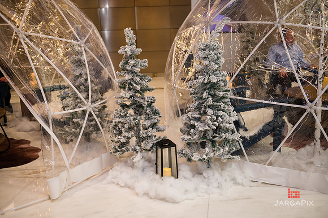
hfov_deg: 46.4
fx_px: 382
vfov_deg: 31.9
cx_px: 164
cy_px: 109
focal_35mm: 42
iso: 400
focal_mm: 42
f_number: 3.2
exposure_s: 1/200
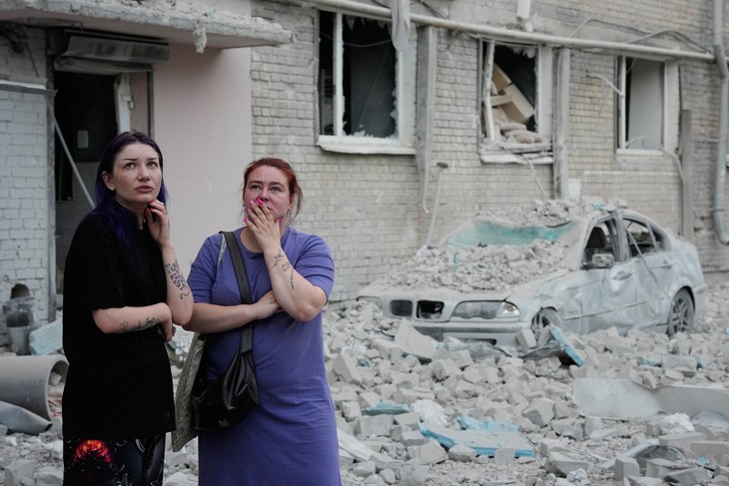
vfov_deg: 16.3
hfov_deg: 24.2
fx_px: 1701
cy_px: 243
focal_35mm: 84
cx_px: 364
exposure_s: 1/640
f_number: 7.1
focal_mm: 84
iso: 2000
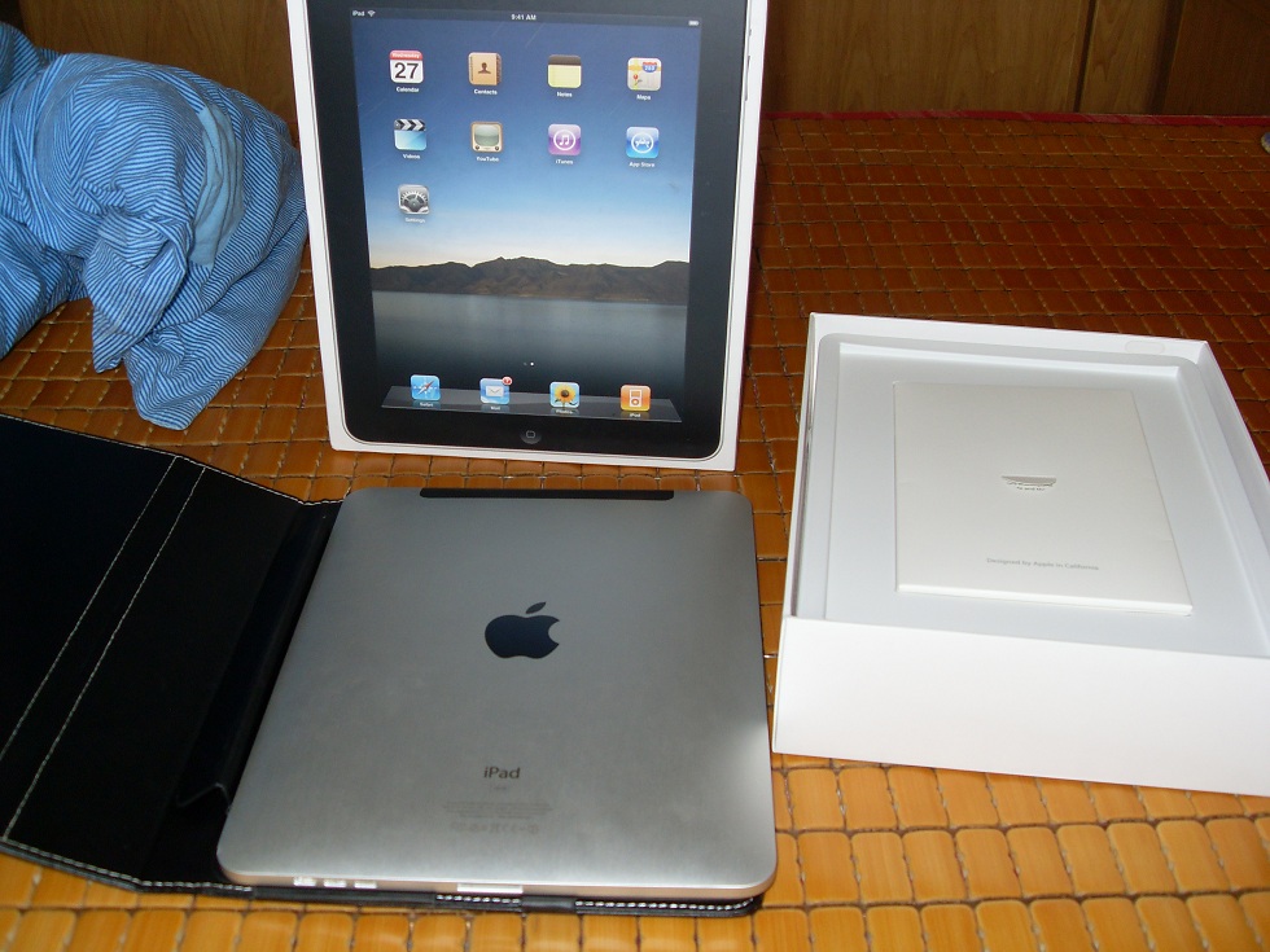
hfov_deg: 52.6
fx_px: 1284
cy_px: 476
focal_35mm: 35
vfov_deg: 40.7
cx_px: 635
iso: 100
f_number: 2.8
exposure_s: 1/45
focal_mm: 6.3
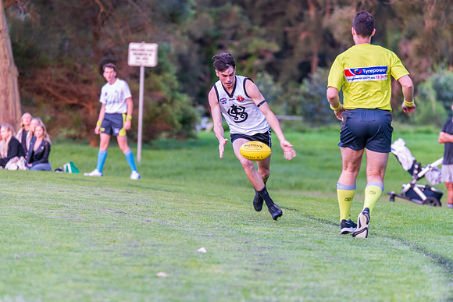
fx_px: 4027
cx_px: 226
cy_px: 151
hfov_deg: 6.4
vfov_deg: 4.3
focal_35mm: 320
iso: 1600
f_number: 5.6
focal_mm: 320
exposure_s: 1/200
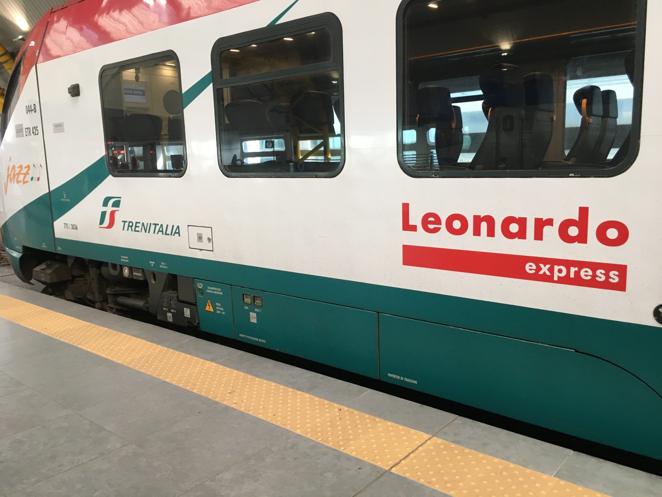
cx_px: 331
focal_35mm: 29
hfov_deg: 61.7
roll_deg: +0.2
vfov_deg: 48.2
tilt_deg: -9.8
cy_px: 248
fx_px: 555
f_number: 2.2
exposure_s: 1/33
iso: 50
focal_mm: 4.15
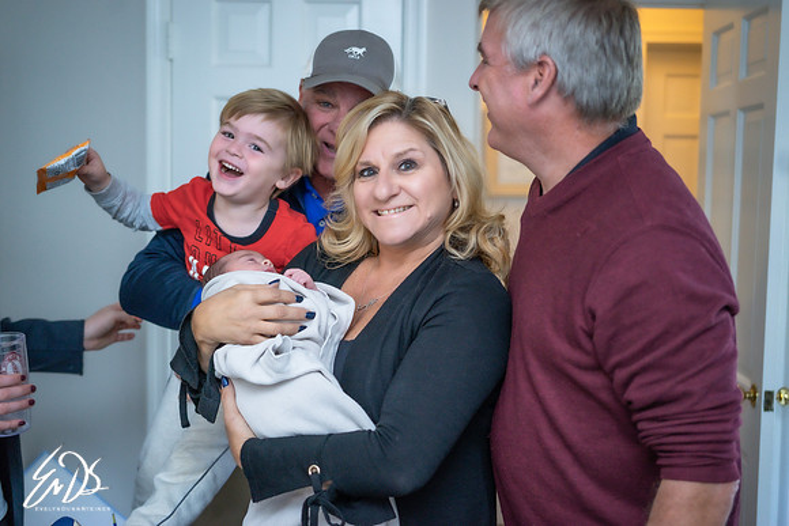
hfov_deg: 39.6
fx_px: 1096
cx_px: 394
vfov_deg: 27.0
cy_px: 263
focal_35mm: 50
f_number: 2.8
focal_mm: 50
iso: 1600
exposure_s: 1/125
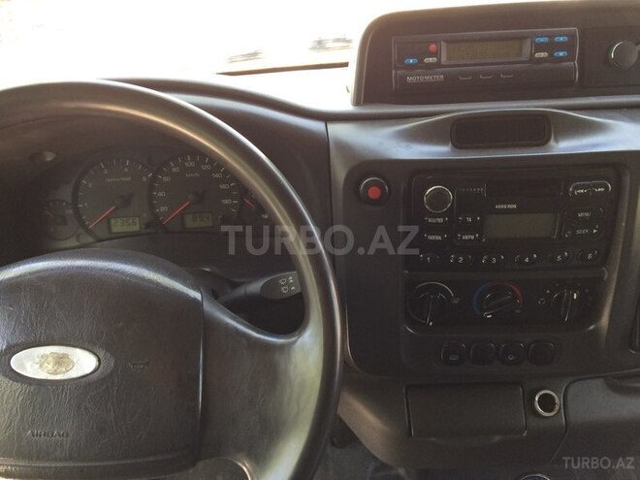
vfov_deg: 48.2
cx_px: 320
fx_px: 536
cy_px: 240
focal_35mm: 29
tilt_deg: -33.2
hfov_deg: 61.7
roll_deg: +0.1
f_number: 2.2
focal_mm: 4.15
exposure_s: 1/33
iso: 40
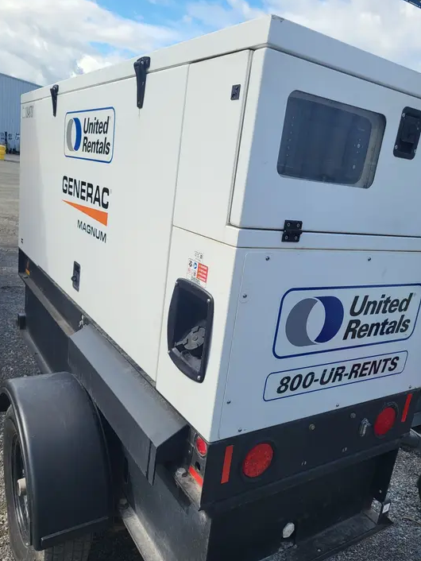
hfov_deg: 51.4
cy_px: 280
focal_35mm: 27
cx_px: 203
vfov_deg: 65.3
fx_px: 438
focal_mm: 5.4
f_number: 1.8
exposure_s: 1/1546
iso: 40
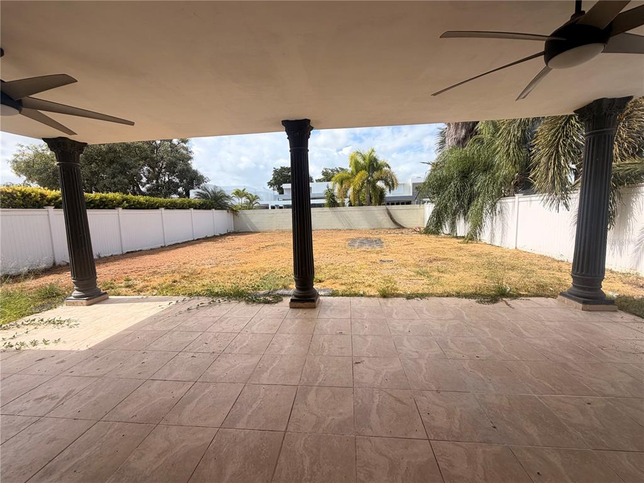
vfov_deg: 85.7
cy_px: 242
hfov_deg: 102.1
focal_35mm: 14
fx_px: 260
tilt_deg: -7.1
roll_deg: +2.1
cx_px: 322
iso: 25
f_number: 2.2
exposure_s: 1/770
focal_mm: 2.22
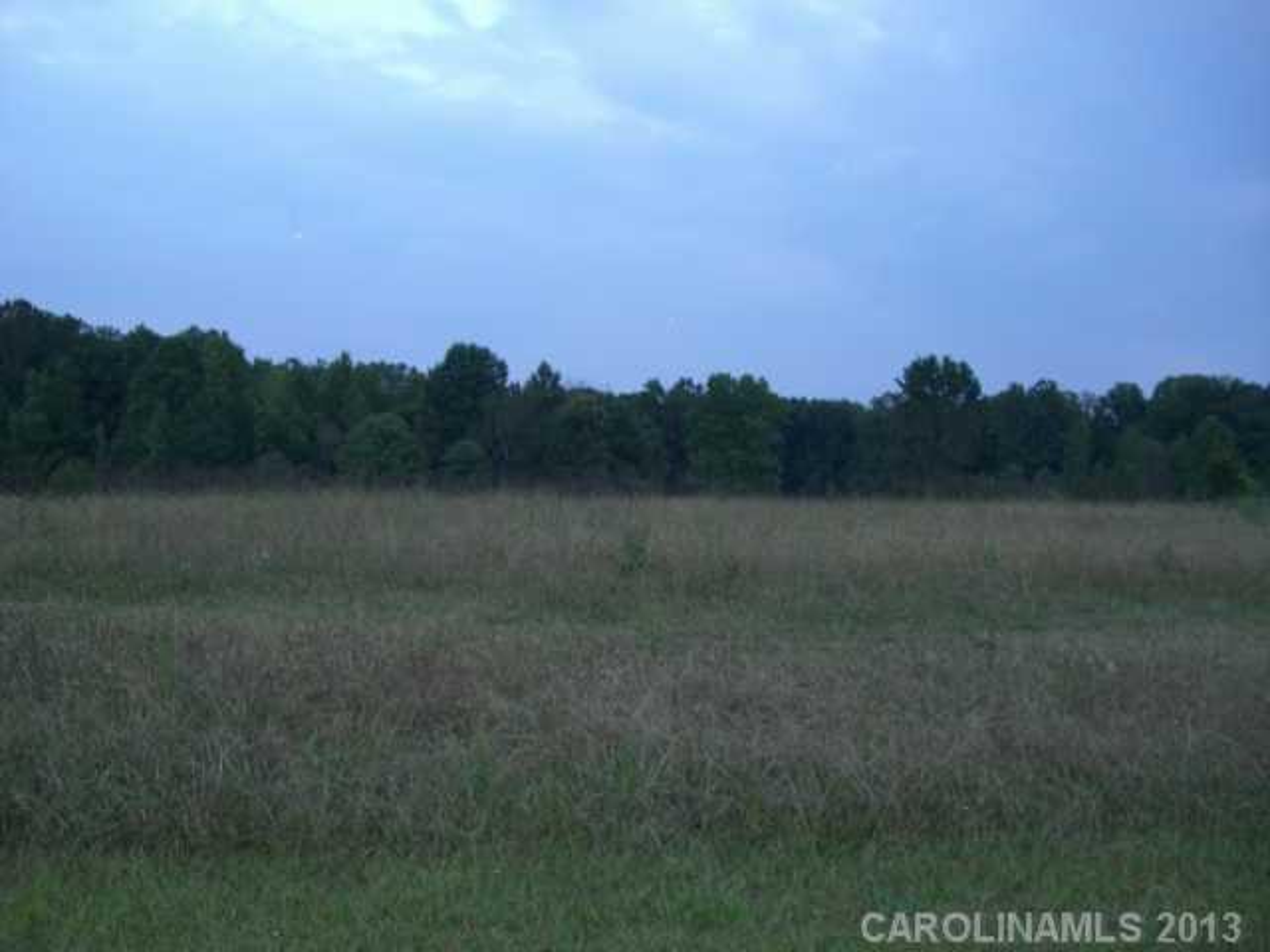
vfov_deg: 37.7
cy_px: 476
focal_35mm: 38
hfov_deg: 49.0
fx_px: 1394
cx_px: 635
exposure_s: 1/60
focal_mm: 6.2
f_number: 2.7
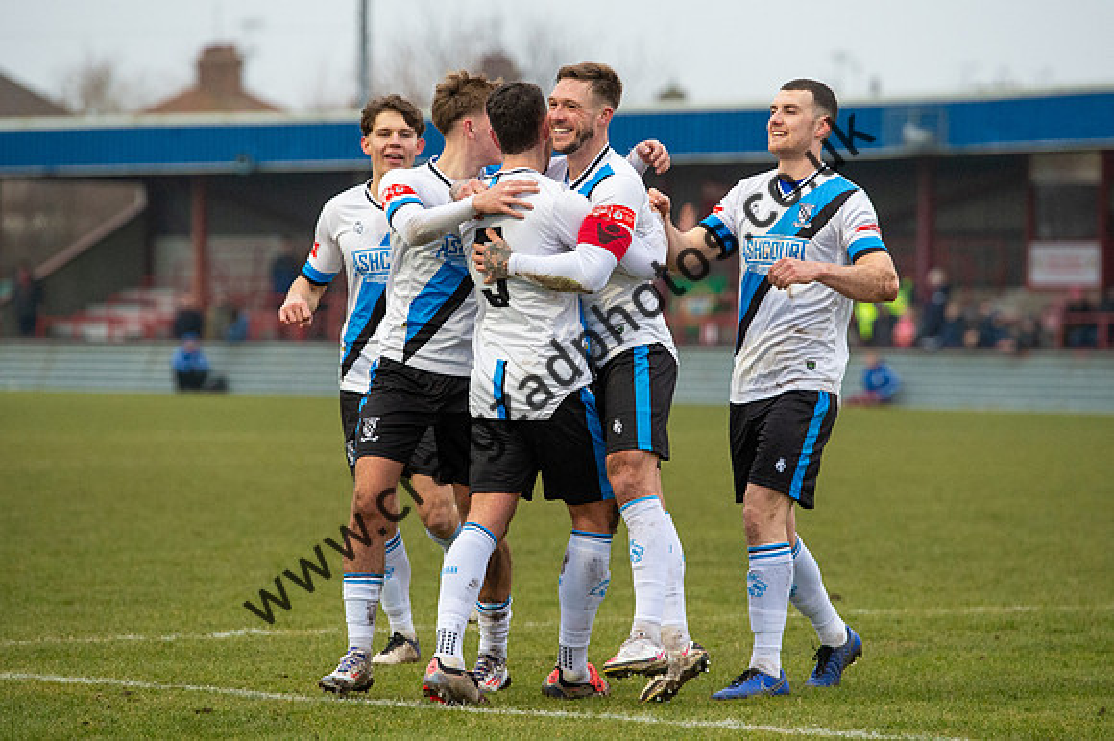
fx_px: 7075
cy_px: 327
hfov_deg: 9.0
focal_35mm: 229
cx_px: 557
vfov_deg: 6.0
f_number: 4
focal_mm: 185
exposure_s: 1/1000
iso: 4500
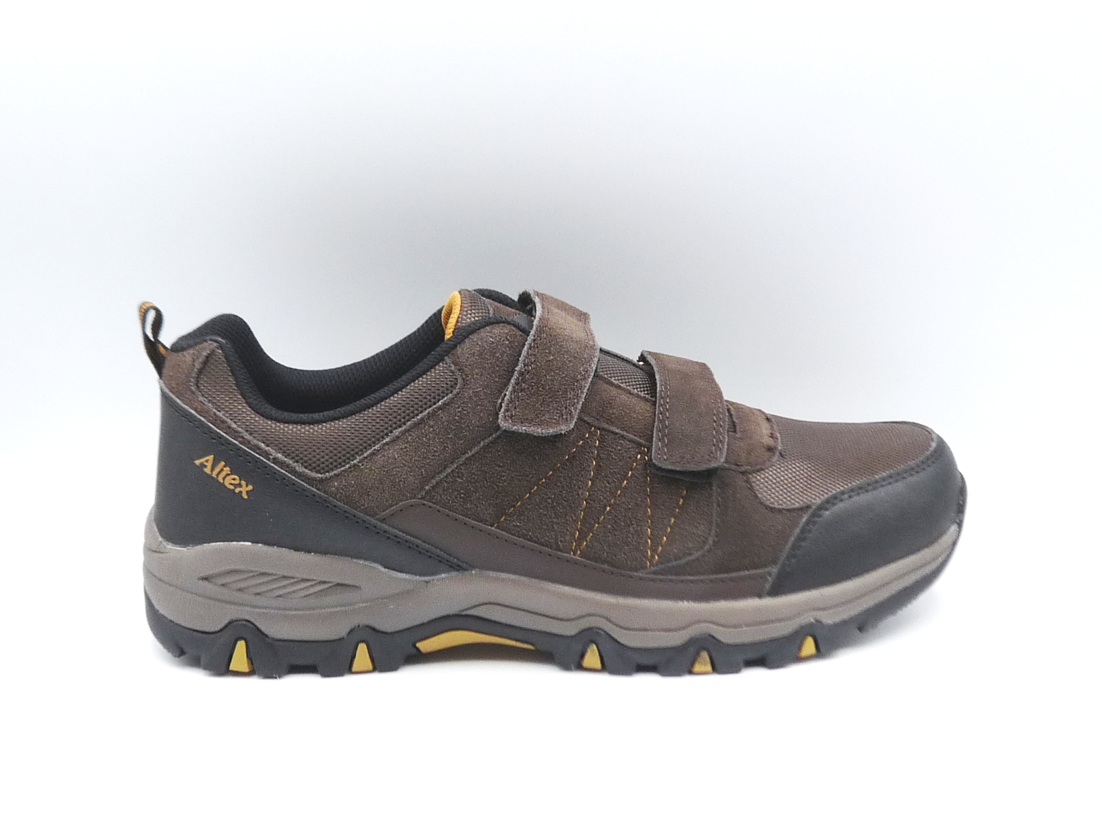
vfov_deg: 29.1
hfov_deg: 38.2
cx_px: 551
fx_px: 1592
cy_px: 414
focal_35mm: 50
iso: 100
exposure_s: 1/100
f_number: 4
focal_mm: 5
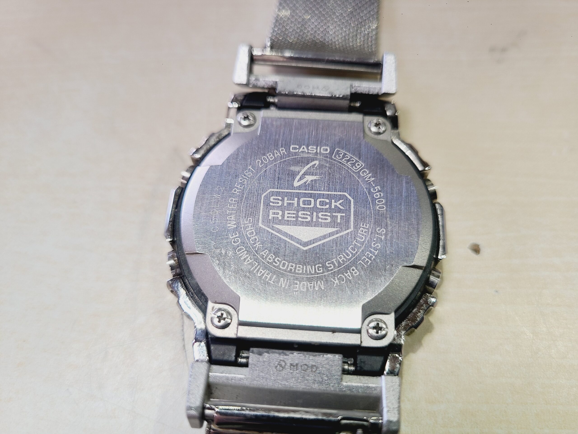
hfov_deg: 67.3
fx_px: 434
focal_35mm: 26
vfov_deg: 53.1
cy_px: 217
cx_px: 289
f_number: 1.8
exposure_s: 1/50
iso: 80
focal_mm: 5.4
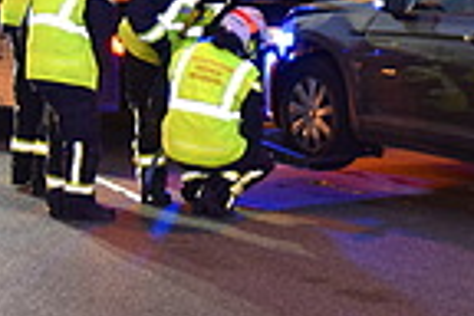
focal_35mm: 119
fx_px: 1567
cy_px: 48
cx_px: 400
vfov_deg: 11.5
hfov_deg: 17.0
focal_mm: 24
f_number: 3.5
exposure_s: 1/60
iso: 2000
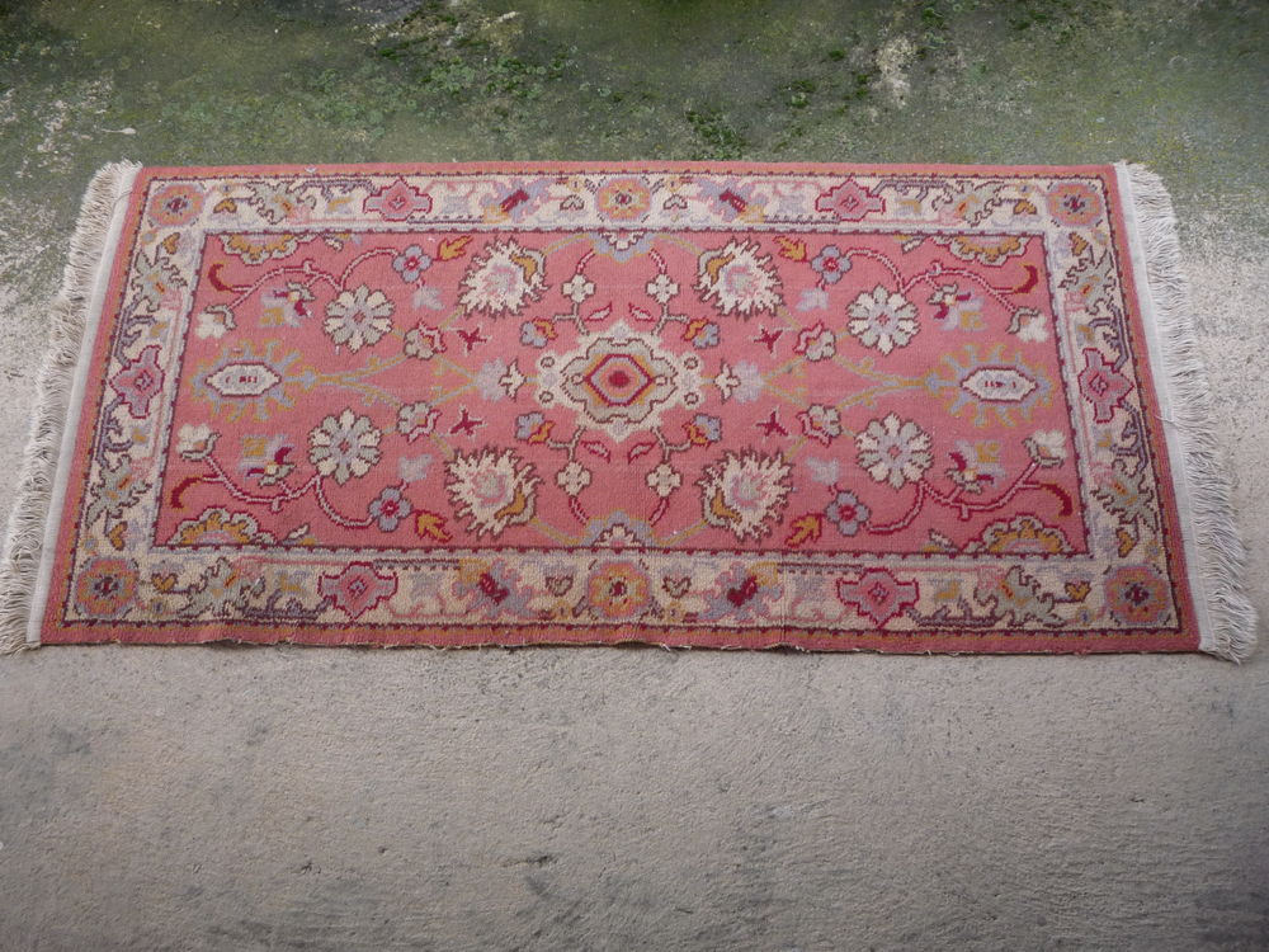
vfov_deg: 46.8
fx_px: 1100
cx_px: 634
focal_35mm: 30
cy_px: 476
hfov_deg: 60.0
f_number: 3.3
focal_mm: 5.2
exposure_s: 1/30
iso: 160
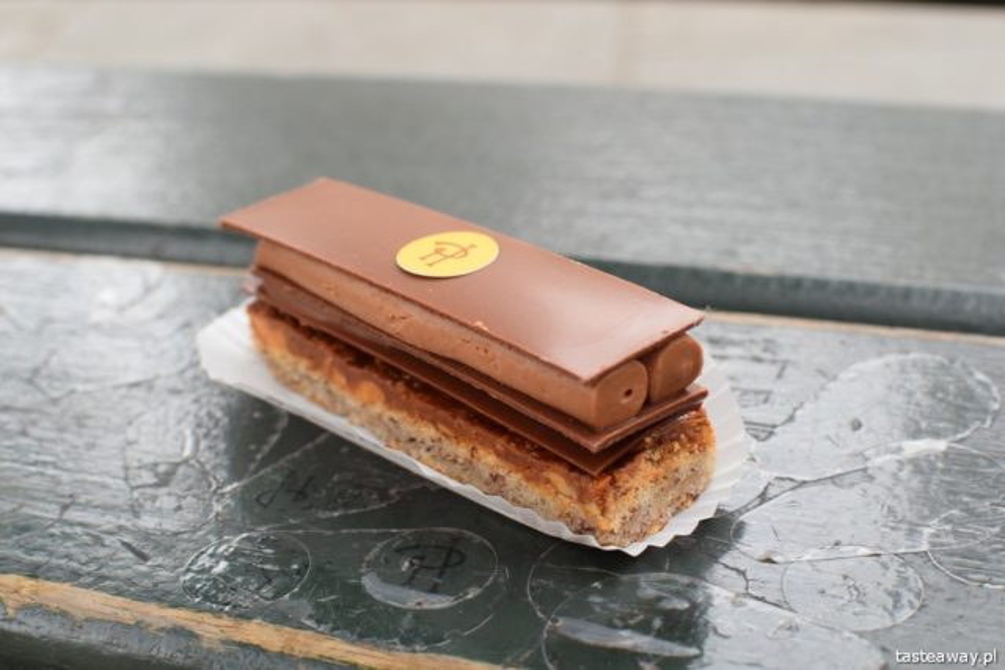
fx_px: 1466
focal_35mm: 52
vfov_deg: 25.8
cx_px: 502
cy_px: 335
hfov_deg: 37.8
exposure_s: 1/125
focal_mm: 35
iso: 560
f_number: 6.3
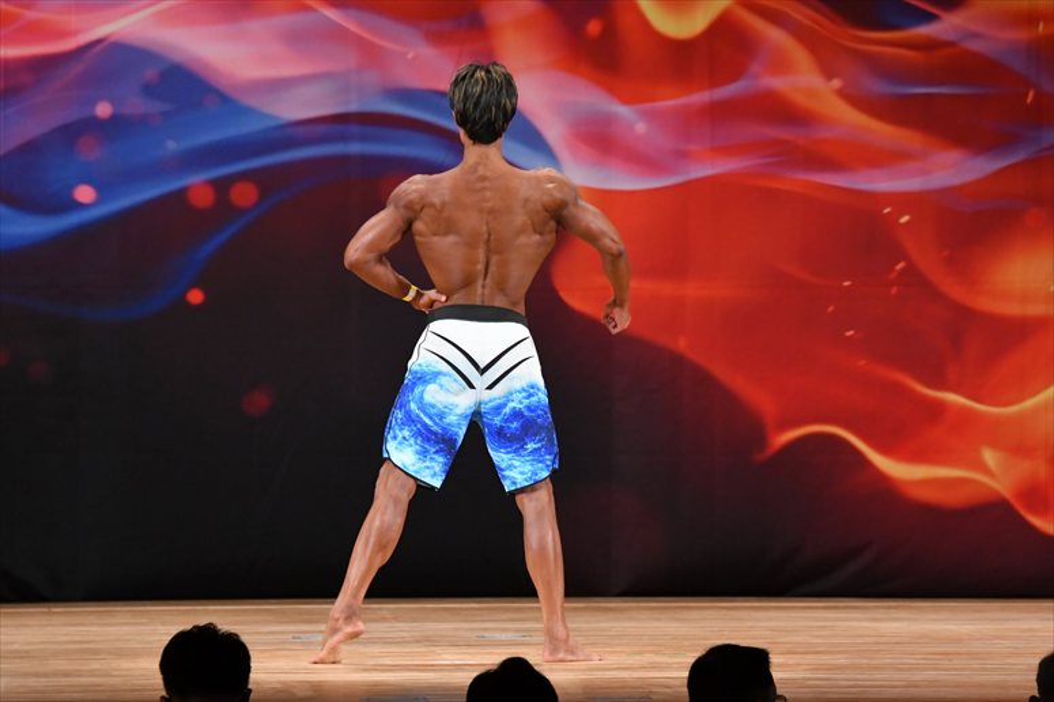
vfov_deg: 6.1
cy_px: 351
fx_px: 6584
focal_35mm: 225
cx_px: 527
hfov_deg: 9.2
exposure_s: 1/400
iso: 3200
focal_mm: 150
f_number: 5.6
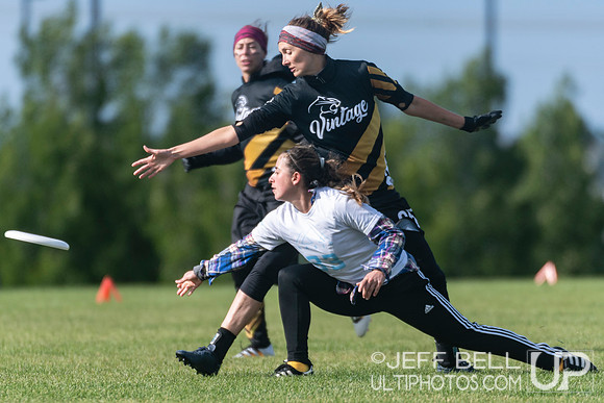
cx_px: 277
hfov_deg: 2.8
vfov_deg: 1.9
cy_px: 247
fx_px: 12363
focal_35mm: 737
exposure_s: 1/1250
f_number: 4
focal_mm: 400
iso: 140
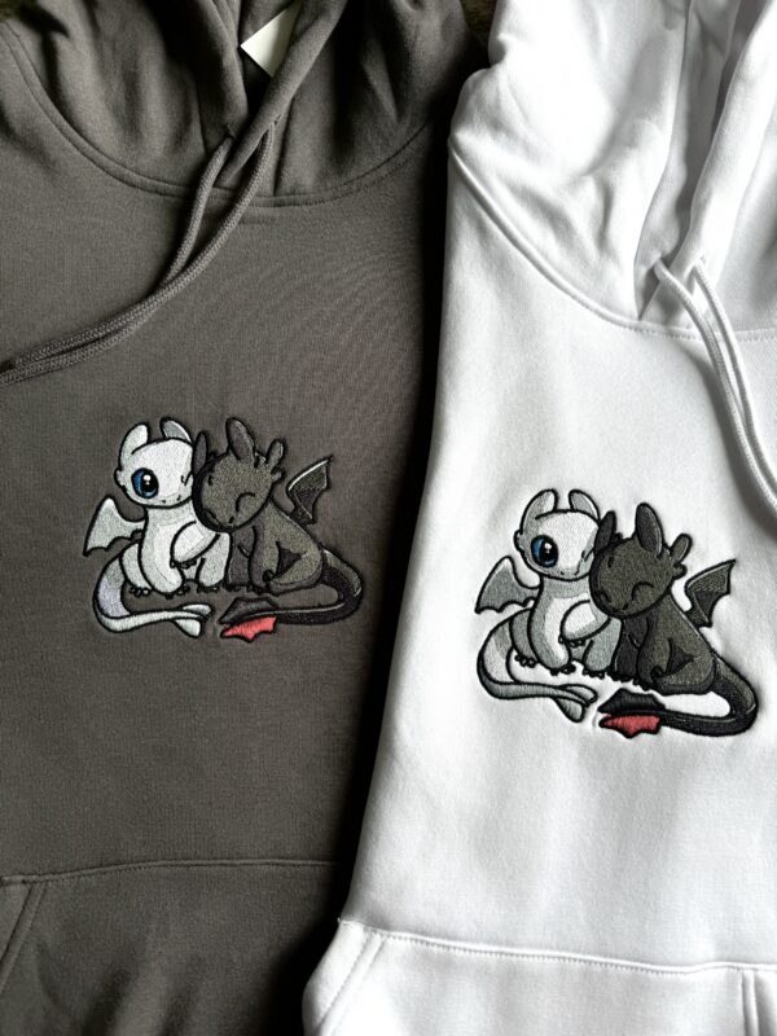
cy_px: 518
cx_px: 388
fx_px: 718
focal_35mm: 24
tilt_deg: -84.5
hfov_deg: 56.8
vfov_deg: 71.6
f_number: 1.78
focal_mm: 6.76
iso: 64
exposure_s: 1/121
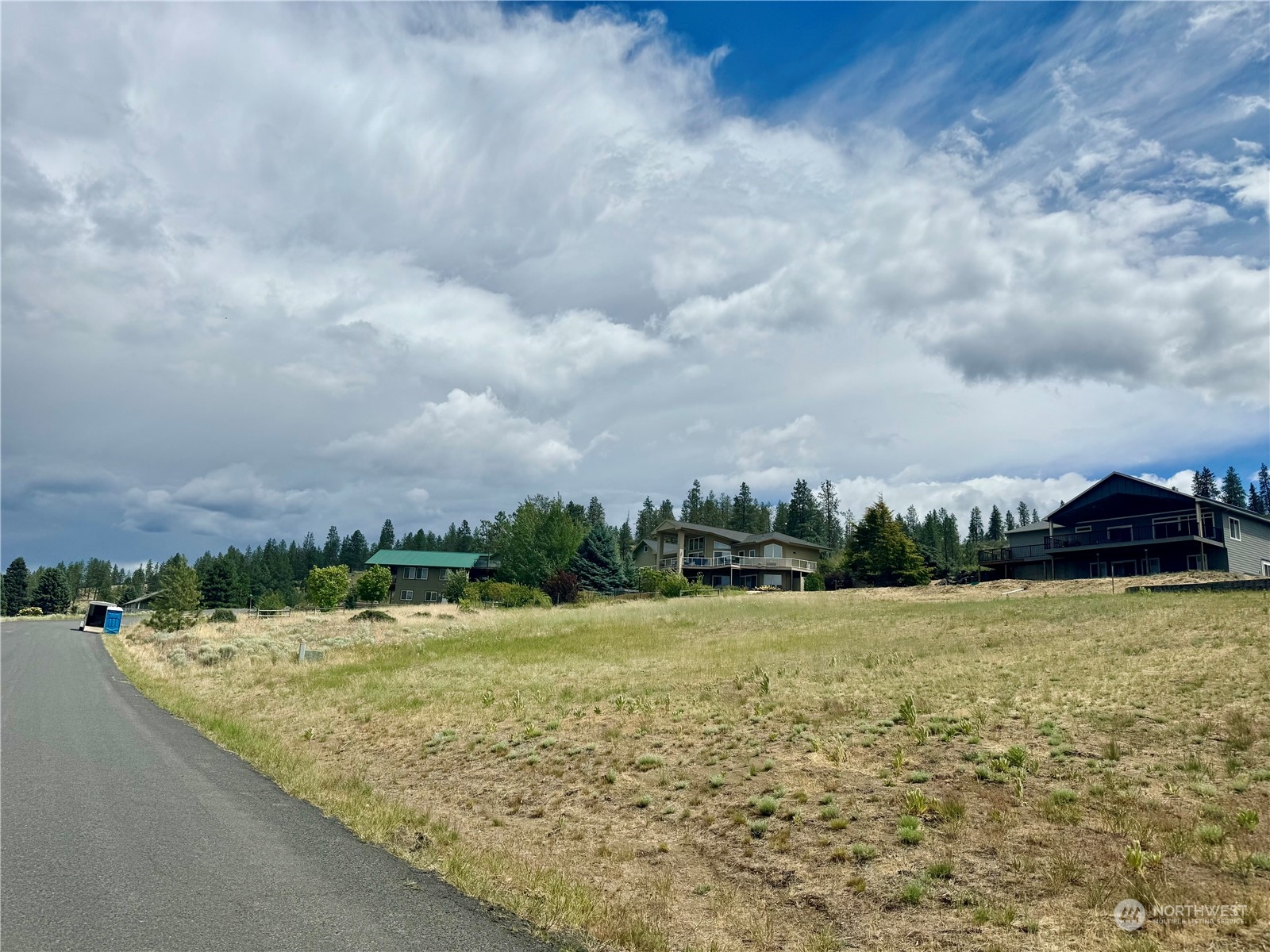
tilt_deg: +11.8
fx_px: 881
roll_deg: -3.3
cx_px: 635
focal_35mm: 24
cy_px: 476
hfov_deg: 71.6
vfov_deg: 56.8
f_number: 1.78
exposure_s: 1/20000
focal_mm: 6.76
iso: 100
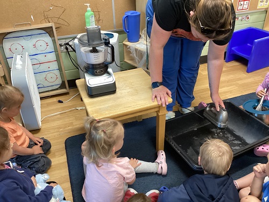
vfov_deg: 45.4
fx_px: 241
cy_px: 101
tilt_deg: -34.1
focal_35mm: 31
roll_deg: +2.3
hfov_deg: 58.4
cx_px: 134
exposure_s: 1/50
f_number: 2.4
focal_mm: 3.3
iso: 250
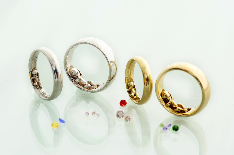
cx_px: 117
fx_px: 1022
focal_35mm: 158
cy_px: 78
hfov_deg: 13.1
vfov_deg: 8.7
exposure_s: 1
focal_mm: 105
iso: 250
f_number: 11
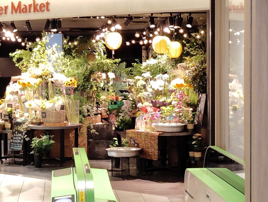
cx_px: 134
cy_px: 101
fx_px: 217
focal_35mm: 28
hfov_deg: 63.4
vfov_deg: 49.9
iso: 658
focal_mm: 4.22
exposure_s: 1/100
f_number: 1.8
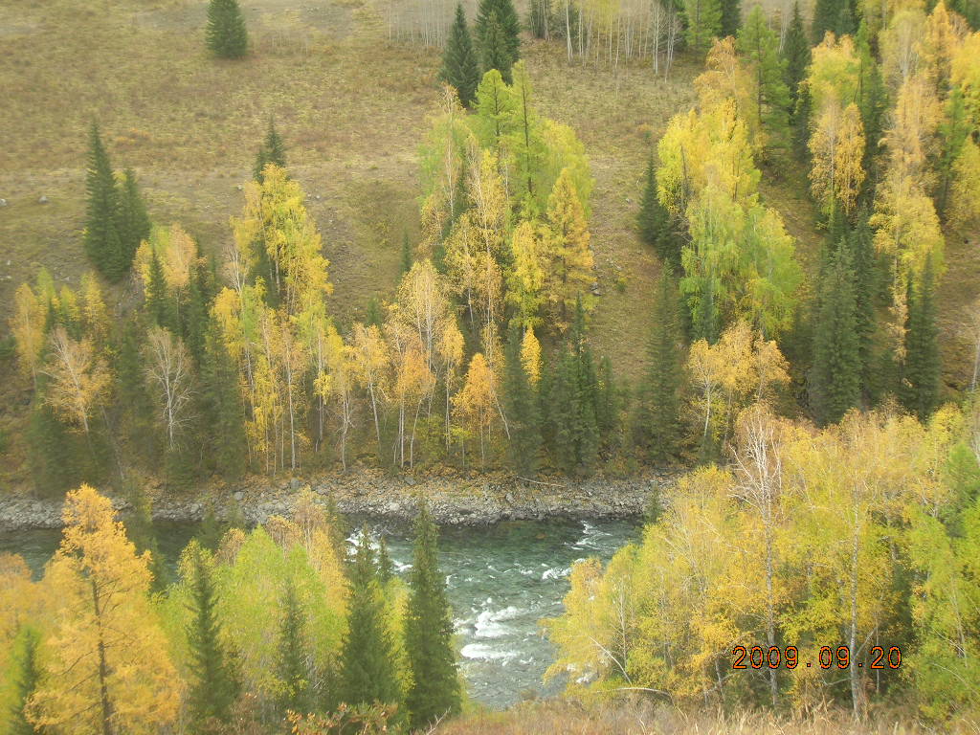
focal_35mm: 58
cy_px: 368
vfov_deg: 25.2
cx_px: 490
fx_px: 1642
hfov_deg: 33.2
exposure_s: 1/48
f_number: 3.5
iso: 50
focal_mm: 9.7
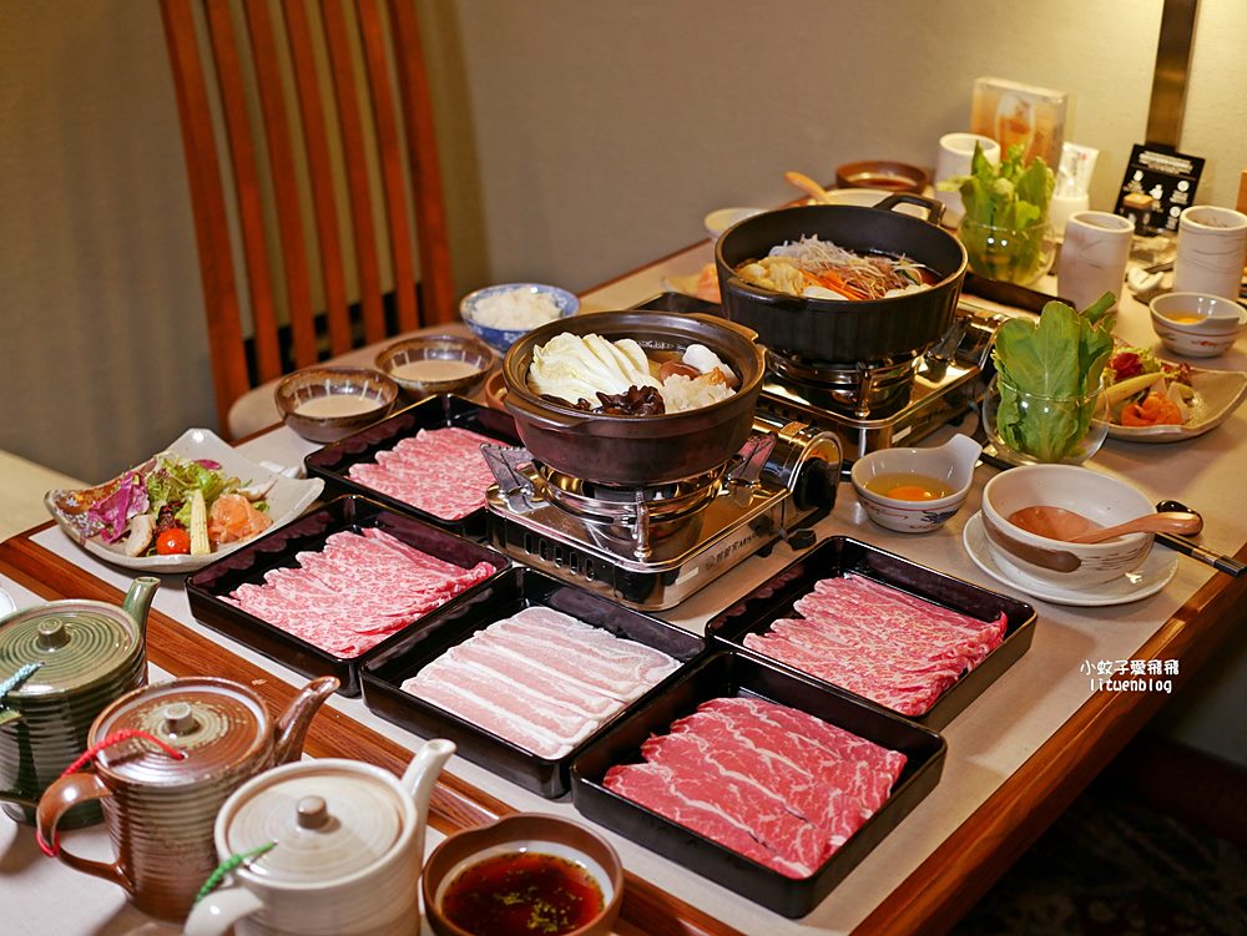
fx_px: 1802
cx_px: 624
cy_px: 468
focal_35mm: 50
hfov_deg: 38.2
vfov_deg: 29.1
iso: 400
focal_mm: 25
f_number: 1.8
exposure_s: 1/60
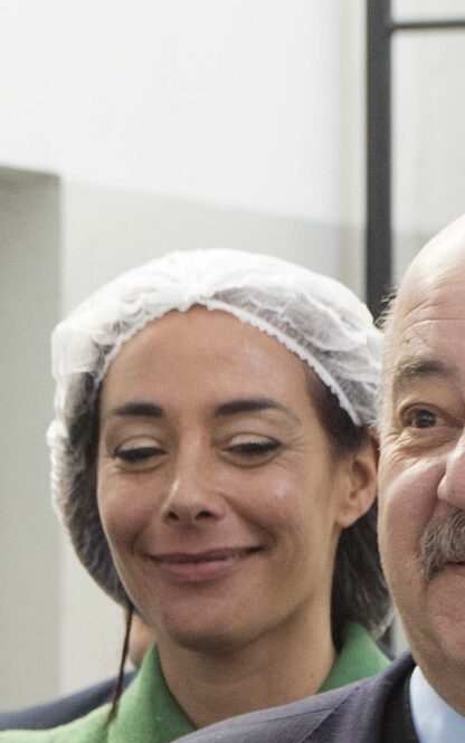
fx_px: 5248
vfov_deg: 8.0
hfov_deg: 5.1
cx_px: 572
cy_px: 826
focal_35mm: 259
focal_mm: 44
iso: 1250
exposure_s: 1/125
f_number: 4.5
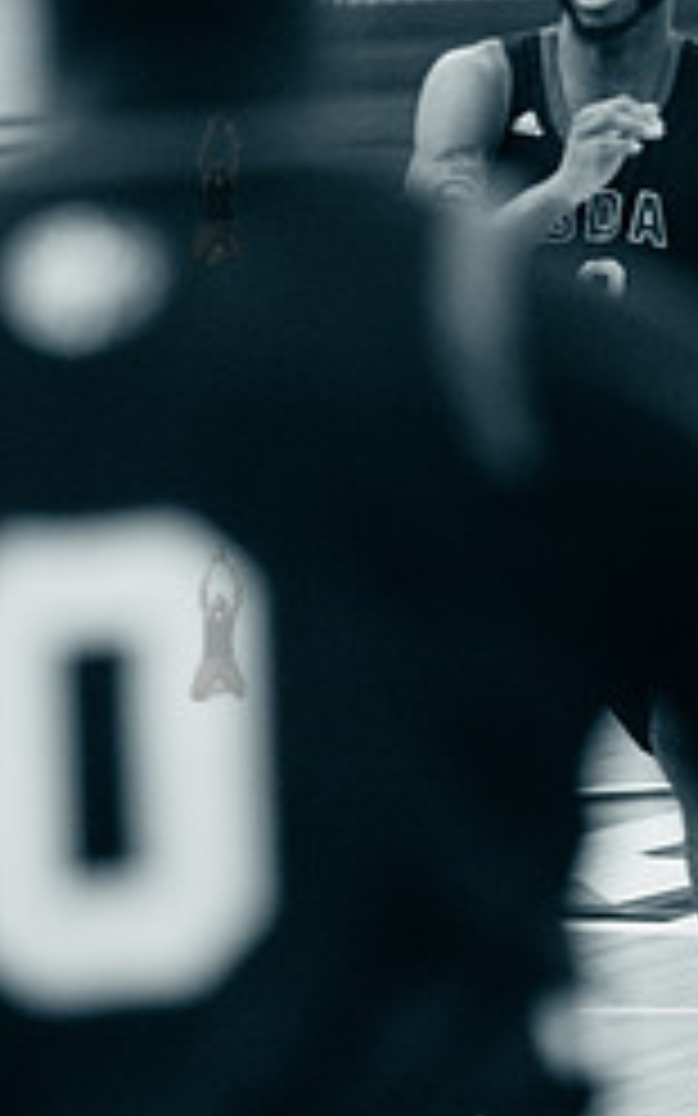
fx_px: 9070
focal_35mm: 298
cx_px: 797
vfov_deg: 7.0
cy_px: 403
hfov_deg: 4.4
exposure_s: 1/500
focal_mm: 125
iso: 4000
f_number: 2.8
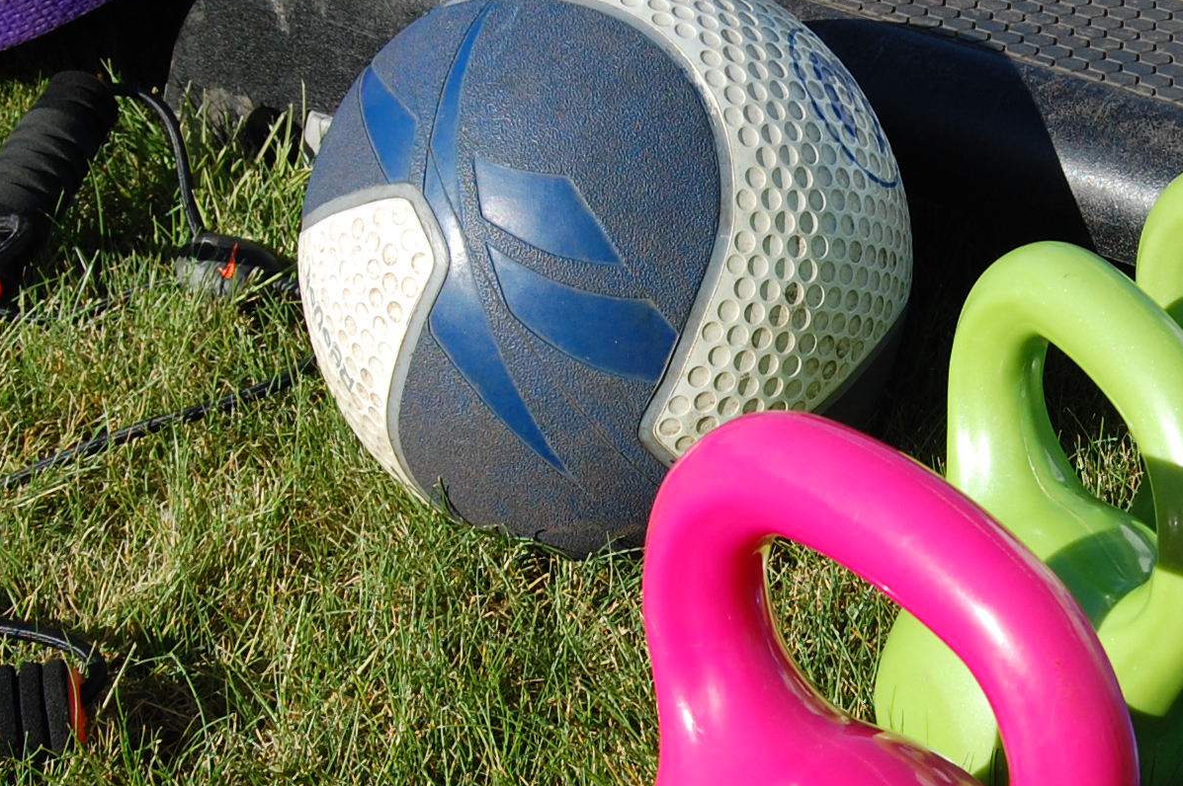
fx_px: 3218
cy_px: 328
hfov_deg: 20.6
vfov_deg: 13.9
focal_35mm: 98
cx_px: 929
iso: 200
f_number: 9
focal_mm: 26
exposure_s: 1/320
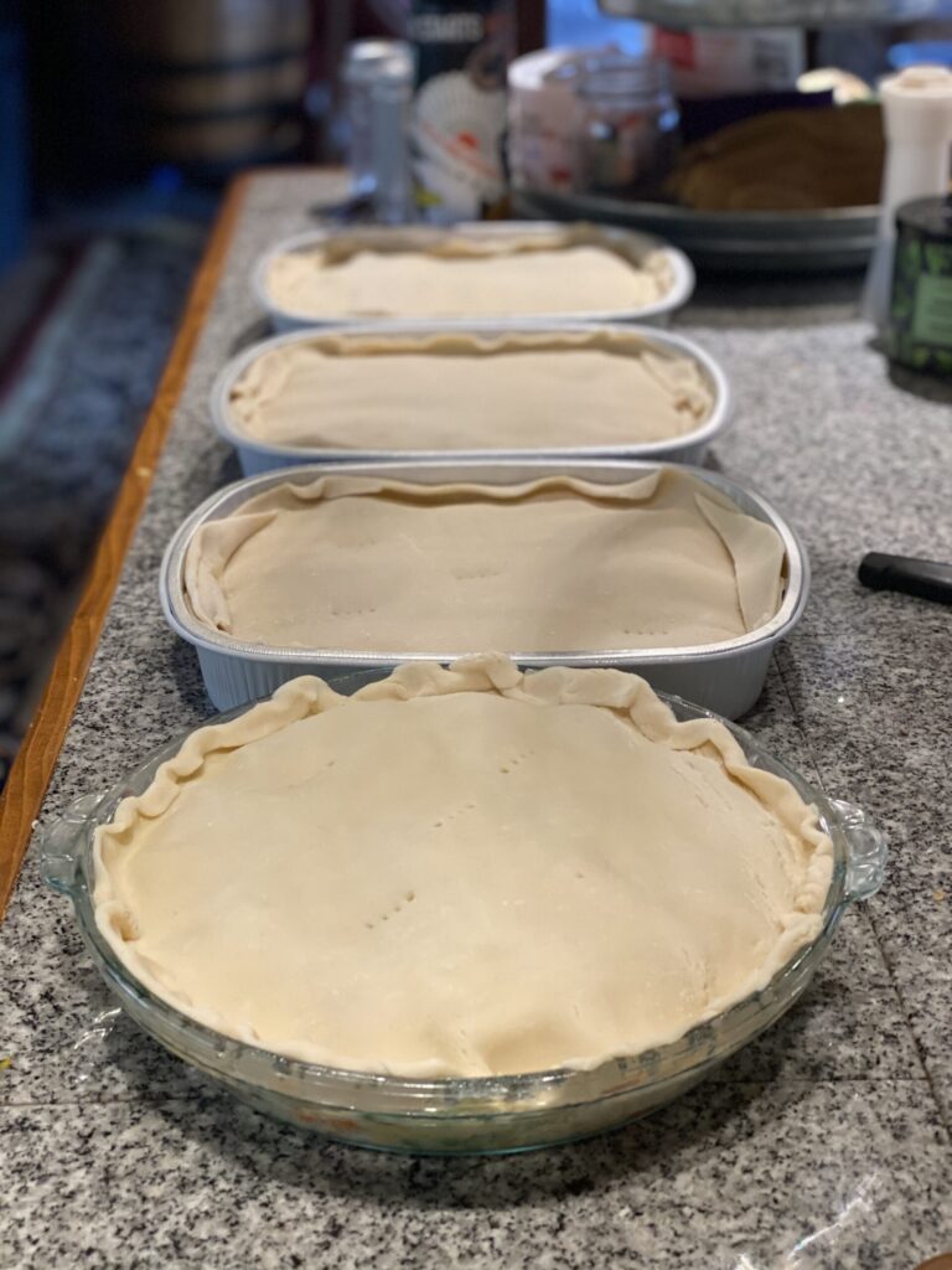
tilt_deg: -25.4
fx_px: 1907
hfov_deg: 28.0
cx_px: 476
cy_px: 635
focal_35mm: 52
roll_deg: +1.1
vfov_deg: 36.8
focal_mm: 6
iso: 250
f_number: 2
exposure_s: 1/120
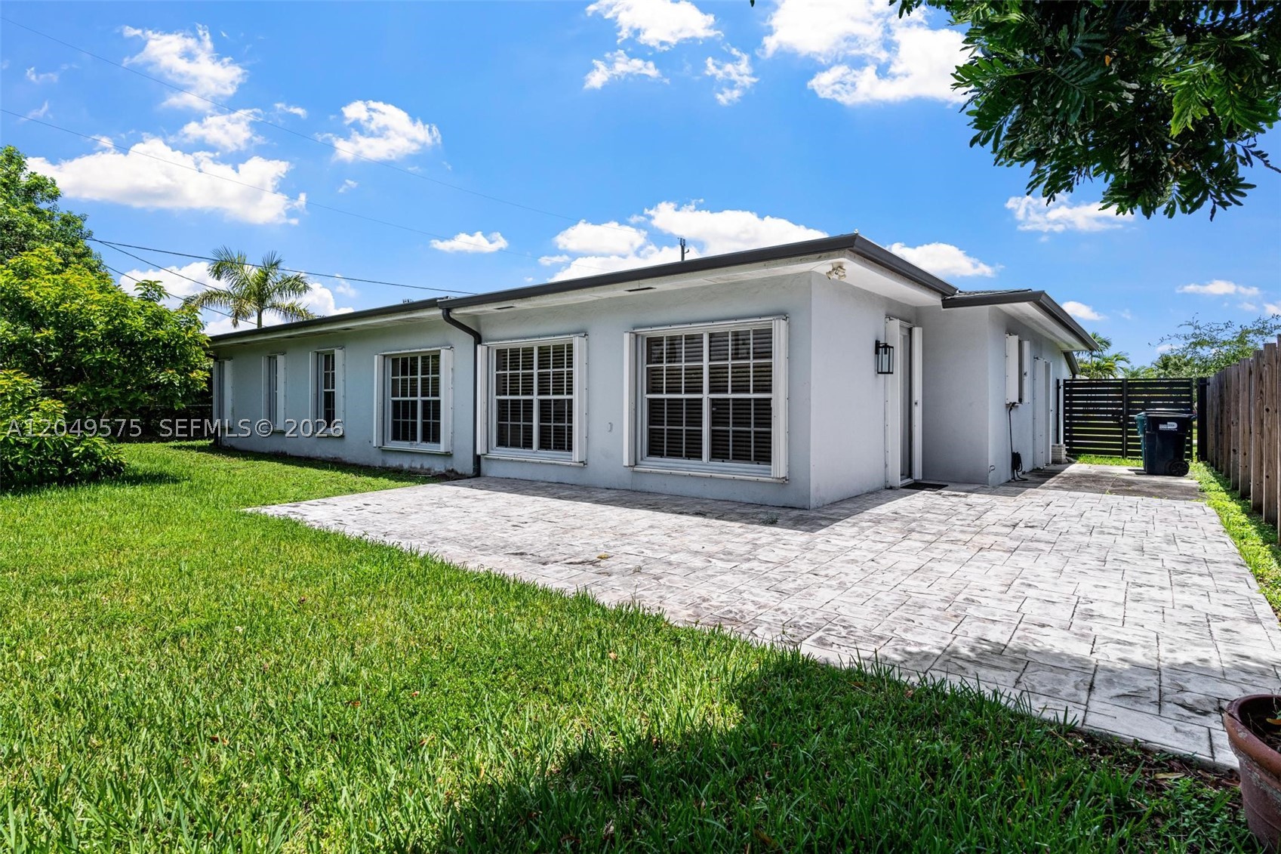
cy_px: 427
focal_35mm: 17
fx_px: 605
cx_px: 640
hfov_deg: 93.3
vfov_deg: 70.4
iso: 400
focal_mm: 17
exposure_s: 1/800
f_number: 8
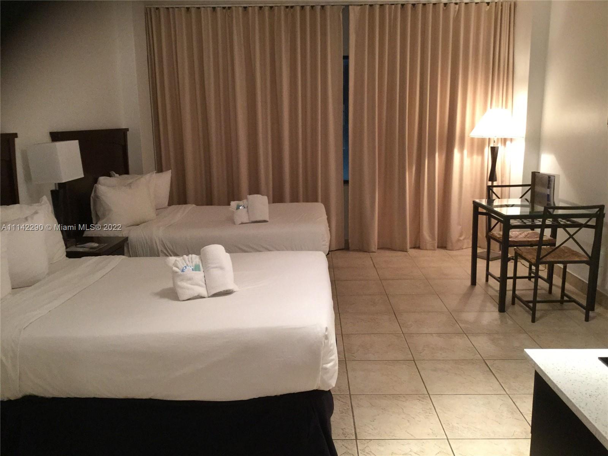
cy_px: 228
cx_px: 304
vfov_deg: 45.4
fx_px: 544
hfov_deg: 58.4
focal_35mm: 31
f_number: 2.4
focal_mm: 3.3
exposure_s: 1/17
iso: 200
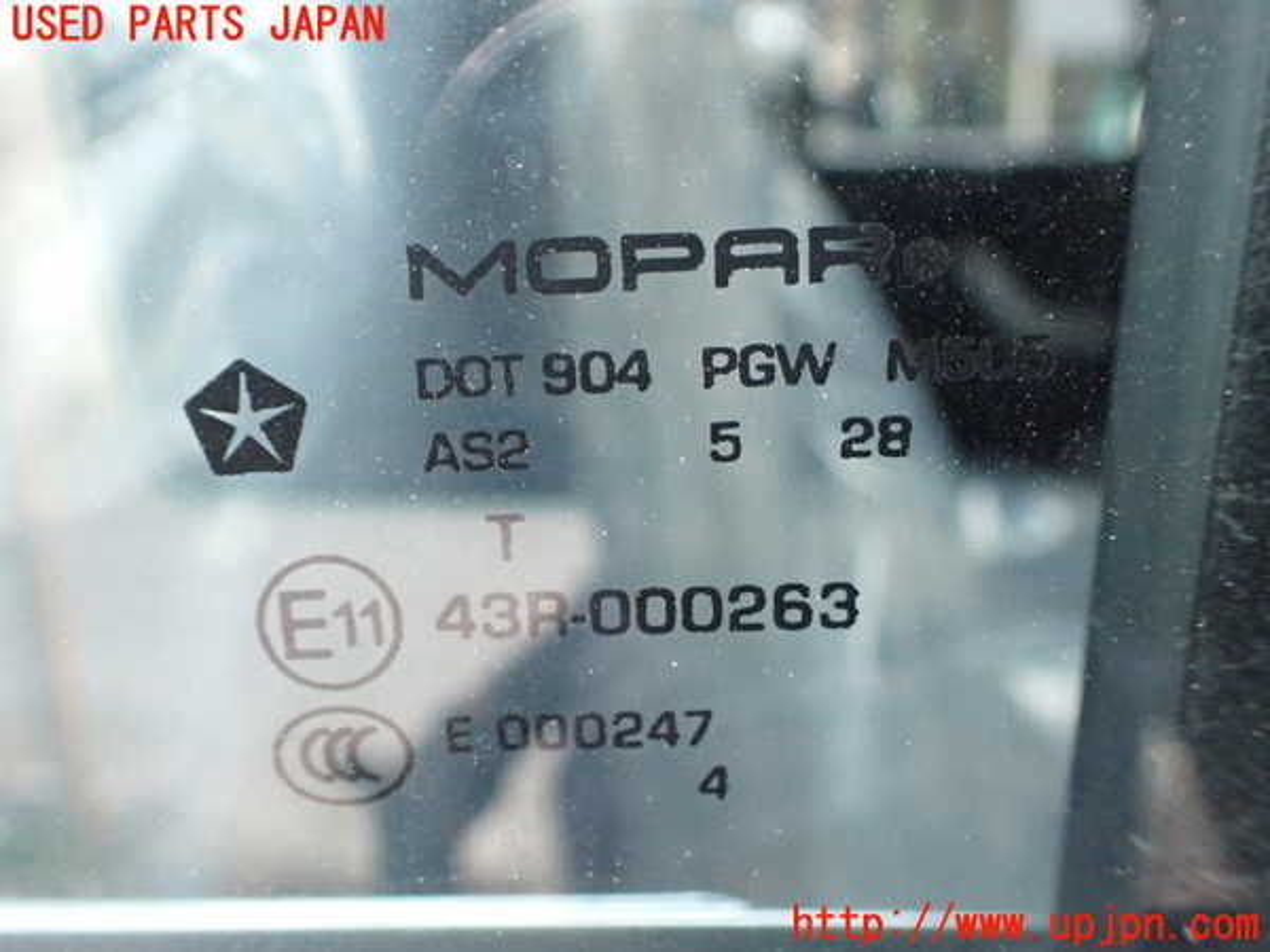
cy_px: 476
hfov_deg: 60.0
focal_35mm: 30
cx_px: 635
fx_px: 1101
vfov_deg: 46.8
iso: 800
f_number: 2.3
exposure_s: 1/125
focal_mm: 5.4
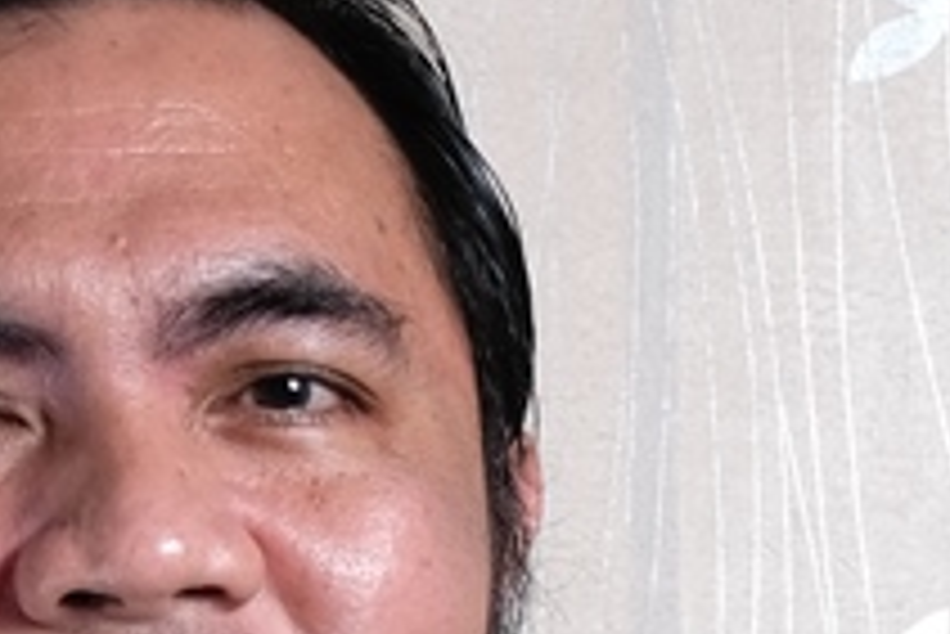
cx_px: 140
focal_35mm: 170
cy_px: 1117
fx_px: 4489
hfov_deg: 12.0
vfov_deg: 7.8
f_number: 8
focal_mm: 23
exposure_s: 1/125
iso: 100
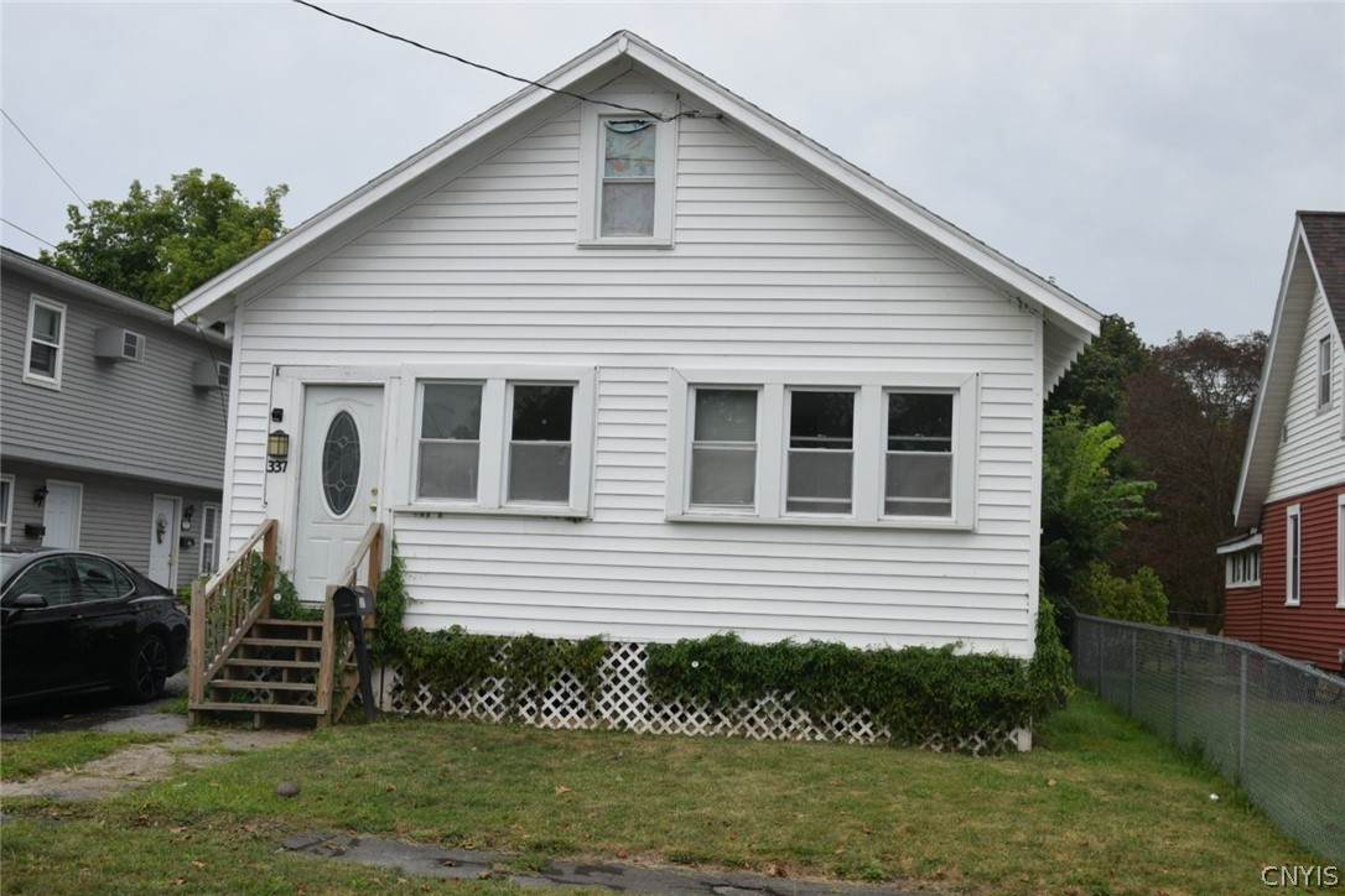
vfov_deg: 34.2
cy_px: 448
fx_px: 1457
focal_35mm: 39
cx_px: 672
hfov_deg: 49.6
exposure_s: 1/320
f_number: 9
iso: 200
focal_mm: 26
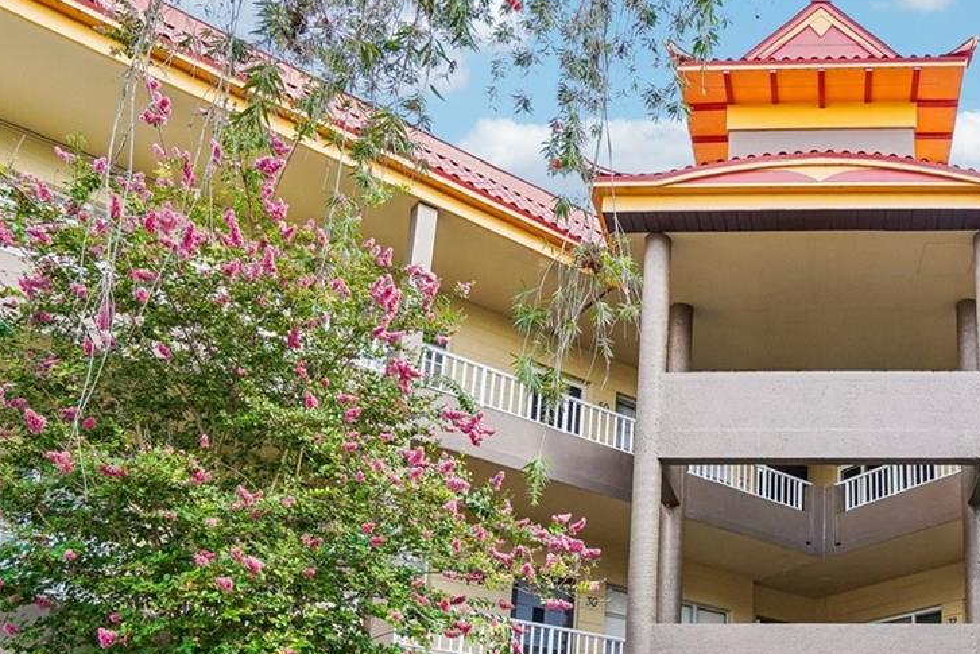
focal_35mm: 33
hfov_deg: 52.9
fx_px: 898
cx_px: 805
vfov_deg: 36.0
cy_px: 655
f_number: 8
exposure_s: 1/30
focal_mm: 10
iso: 125
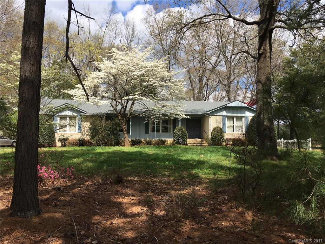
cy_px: 122
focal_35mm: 29
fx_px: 272
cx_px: 162
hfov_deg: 61.7
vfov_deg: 48.2
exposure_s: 1/1425
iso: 25
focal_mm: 4.15
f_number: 2.2
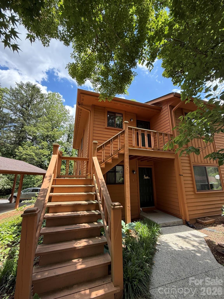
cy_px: 150
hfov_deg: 85.7
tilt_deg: +12.9
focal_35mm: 14
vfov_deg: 102.1
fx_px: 121
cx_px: 112
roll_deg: -1.0
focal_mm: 2.22
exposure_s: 1/390
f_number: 2.2
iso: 64
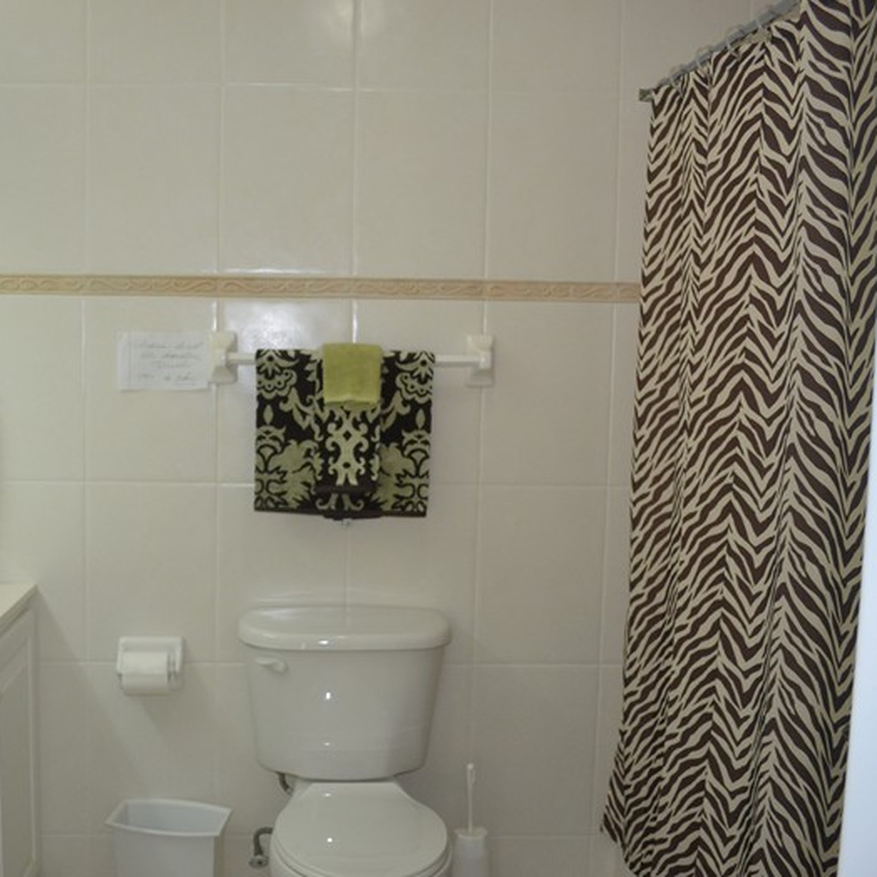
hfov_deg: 46.4
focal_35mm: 35
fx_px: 1003
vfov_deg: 47.2
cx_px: 286
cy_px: 439
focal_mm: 18
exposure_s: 1/60
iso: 720
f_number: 3.5
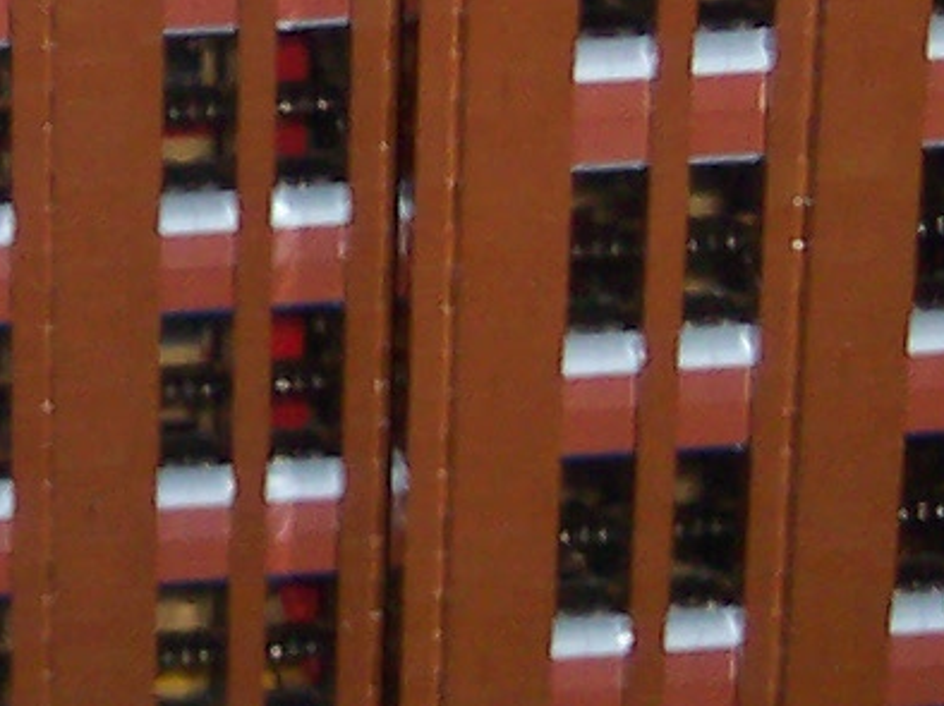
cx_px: -479
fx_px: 6786
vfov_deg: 5.9
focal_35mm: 249
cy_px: -163
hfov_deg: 7.8
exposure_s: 1/30
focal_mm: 8
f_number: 2.8
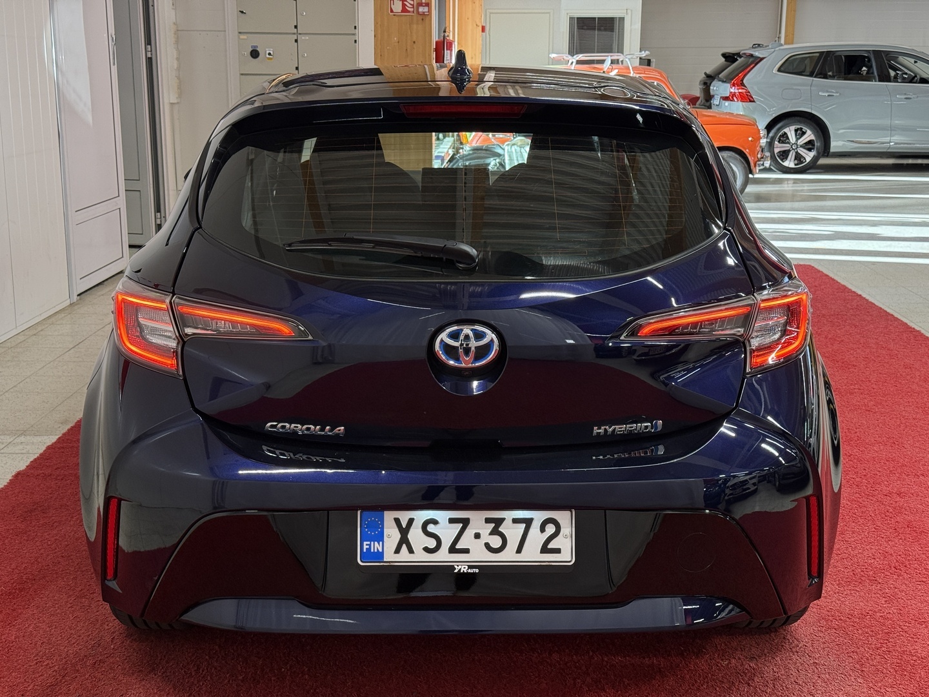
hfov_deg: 39.7
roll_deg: -0.4
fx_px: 1288
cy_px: 348
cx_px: 464
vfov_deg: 30.3
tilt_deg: -12.2
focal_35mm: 48
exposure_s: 1/119
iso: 100
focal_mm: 6.76
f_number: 1.78
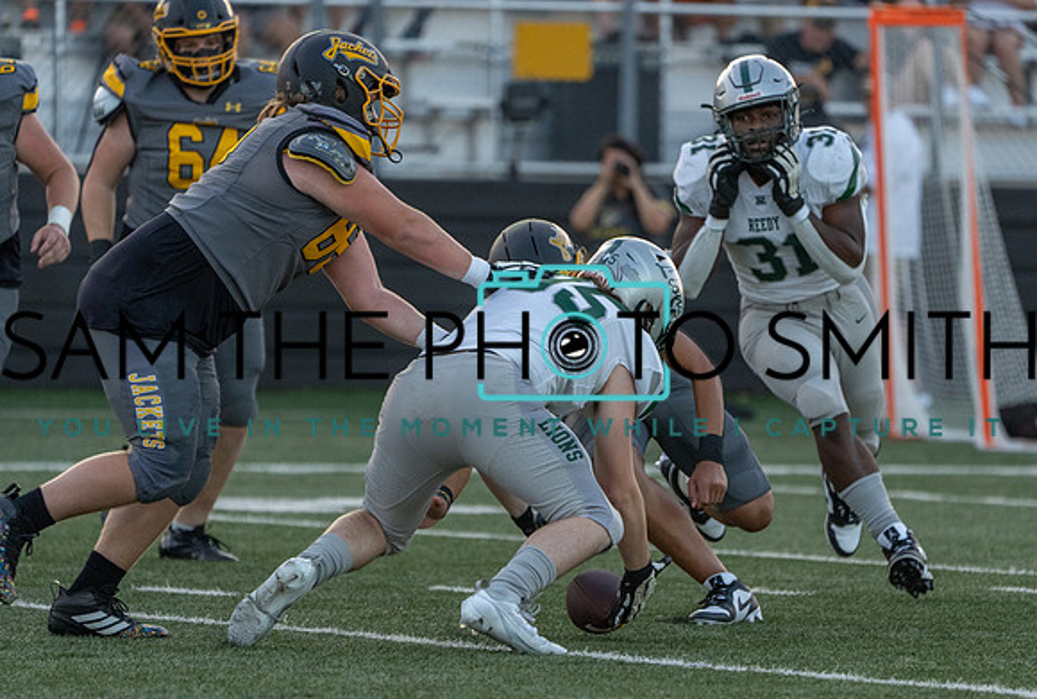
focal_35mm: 430
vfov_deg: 3.2
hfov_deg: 4.8
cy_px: 395
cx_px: 603
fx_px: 12439
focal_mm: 367
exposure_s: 1/1000
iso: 2000
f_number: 5.6
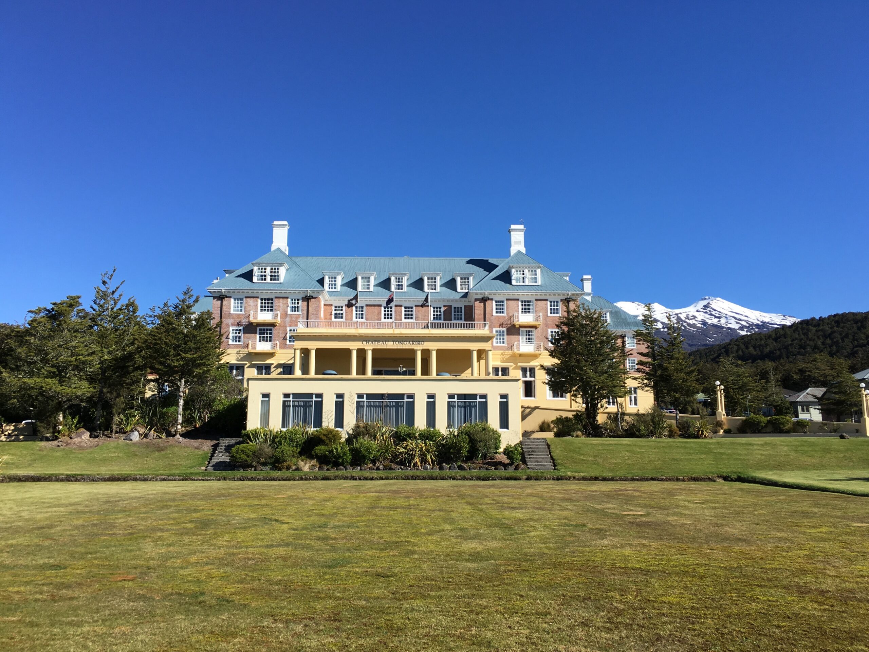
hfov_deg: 61.7
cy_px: 326
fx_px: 728
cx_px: 434
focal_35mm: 29
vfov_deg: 48.2
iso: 25
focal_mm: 4.15
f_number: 2.2
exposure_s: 1/1479
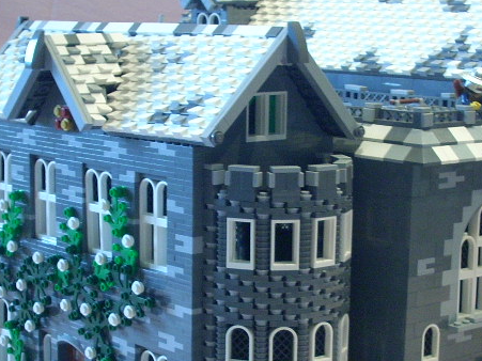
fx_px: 1169
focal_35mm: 84
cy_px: 224
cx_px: 275
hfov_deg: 23.3
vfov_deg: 17.5
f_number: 2.8
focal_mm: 6.2
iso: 200
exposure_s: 1/13.5
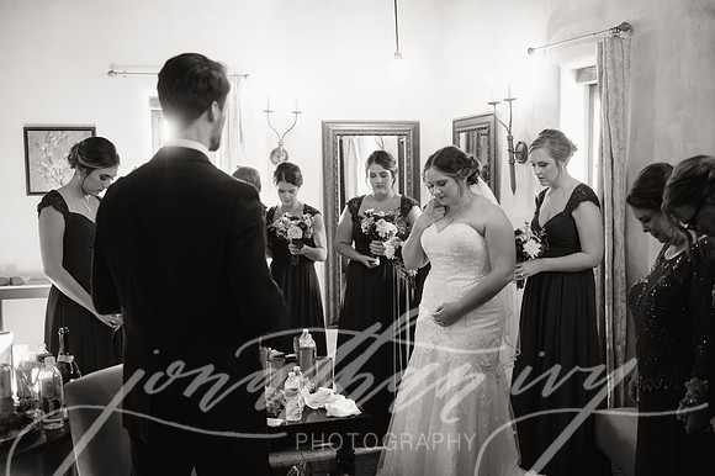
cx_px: 358
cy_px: 238
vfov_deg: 35.0
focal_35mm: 38
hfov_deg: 50.7
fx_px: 754
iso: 5000
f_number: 2.8
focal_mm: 38
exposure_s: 1/160
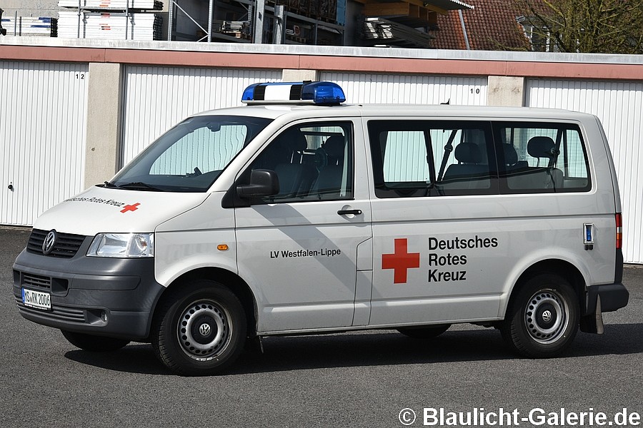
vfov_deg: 16.1
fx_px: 1518
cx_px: 322
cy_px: 214
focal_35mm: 85
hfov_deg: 23.9
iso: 200
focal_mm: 85
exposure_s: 1/500
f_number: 11
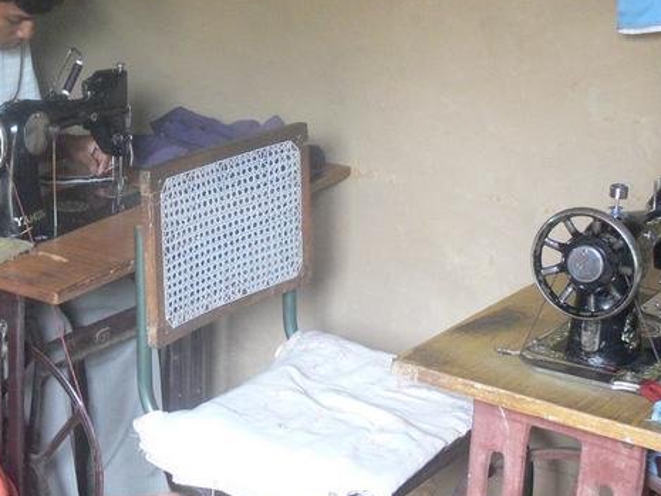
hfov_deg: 24.6
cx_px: 65
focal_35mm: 77
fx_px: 1471
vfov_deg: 19.0
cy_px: 101
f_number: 2.8
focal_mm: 7.4
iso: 200
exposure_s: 1/15
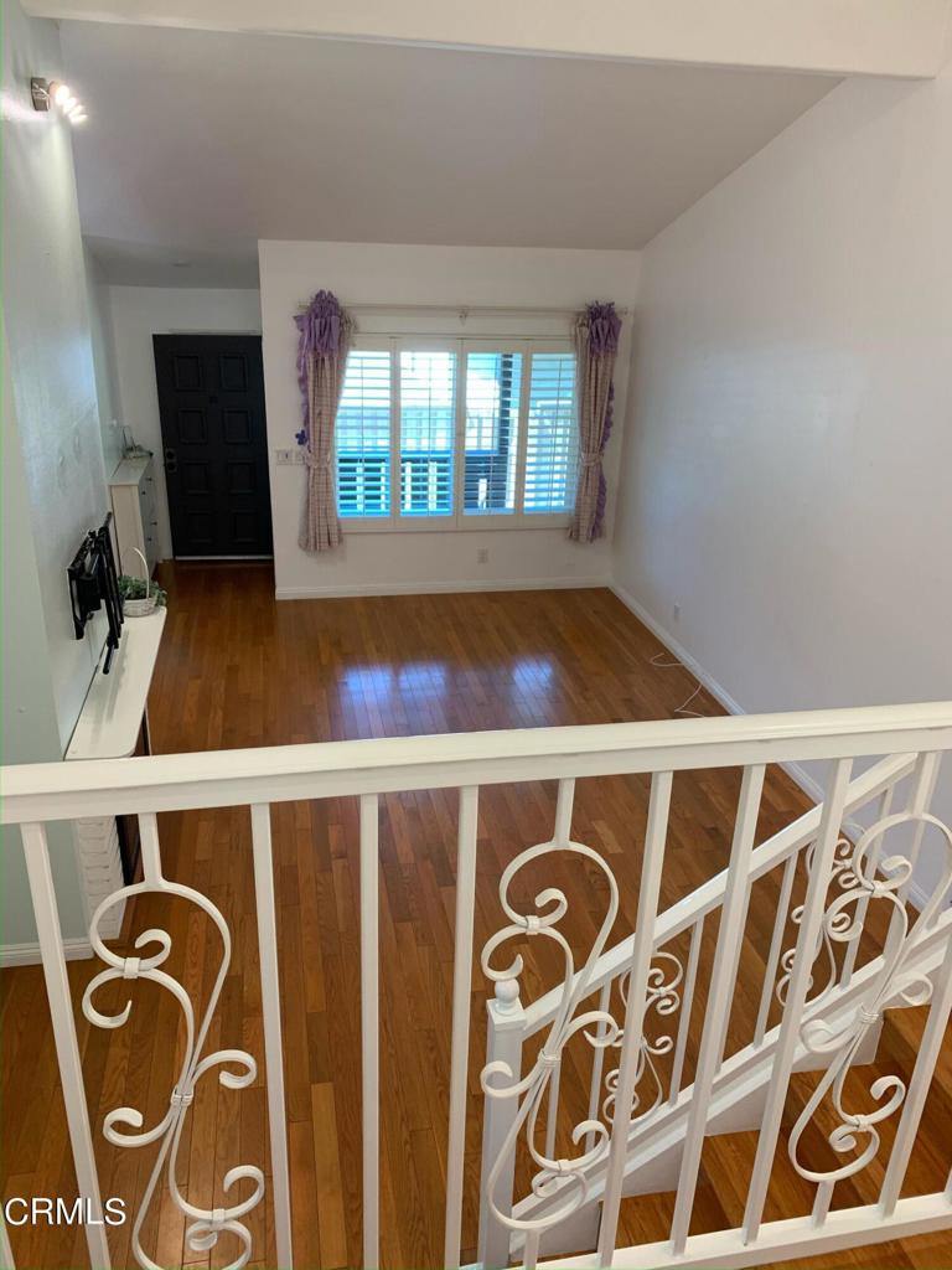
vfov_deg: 67.3
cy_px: 635
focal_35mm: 26
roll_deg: -1.2
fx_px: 953
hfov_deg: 53.1
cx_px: 476
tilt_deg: -21.7
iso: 80
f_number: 1.8
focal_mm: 4.25
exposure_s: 1/60
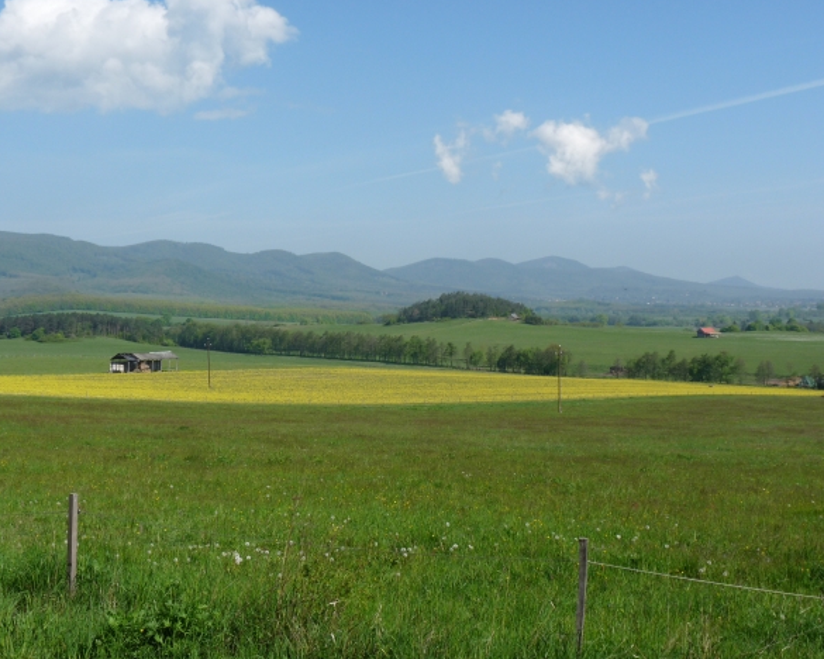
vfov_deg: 32.1
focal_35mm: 47
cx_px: 404
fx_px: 1146
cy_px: 322
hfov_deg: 39.5
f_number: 5.6
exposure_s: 1/500
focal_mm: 7.8
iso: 100
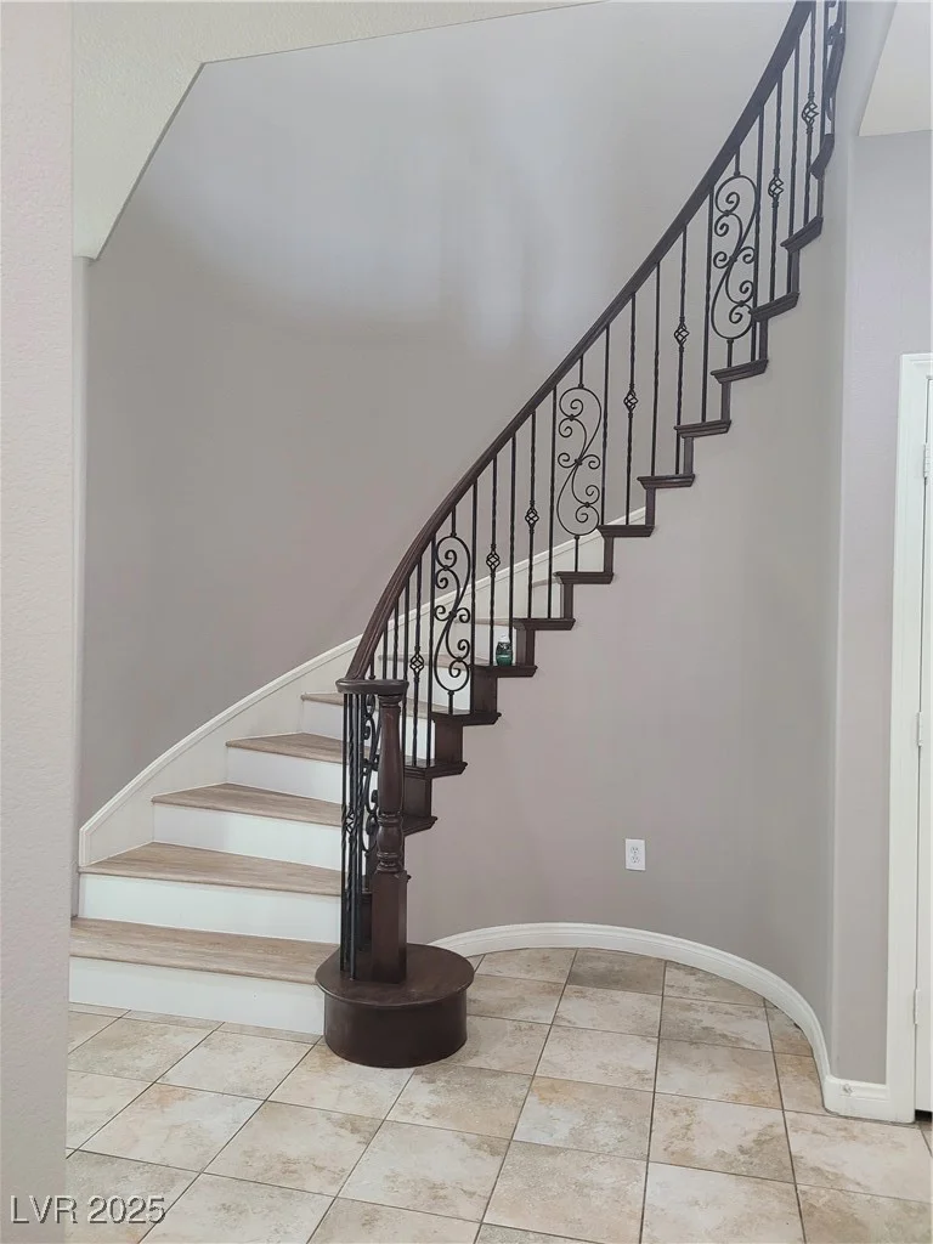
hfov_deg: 53.1
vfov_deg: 67.3
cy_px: 622
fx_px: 934
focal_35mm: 26
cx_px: 466
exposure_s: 1/40
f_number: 1.8
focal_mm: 5.4
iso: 250
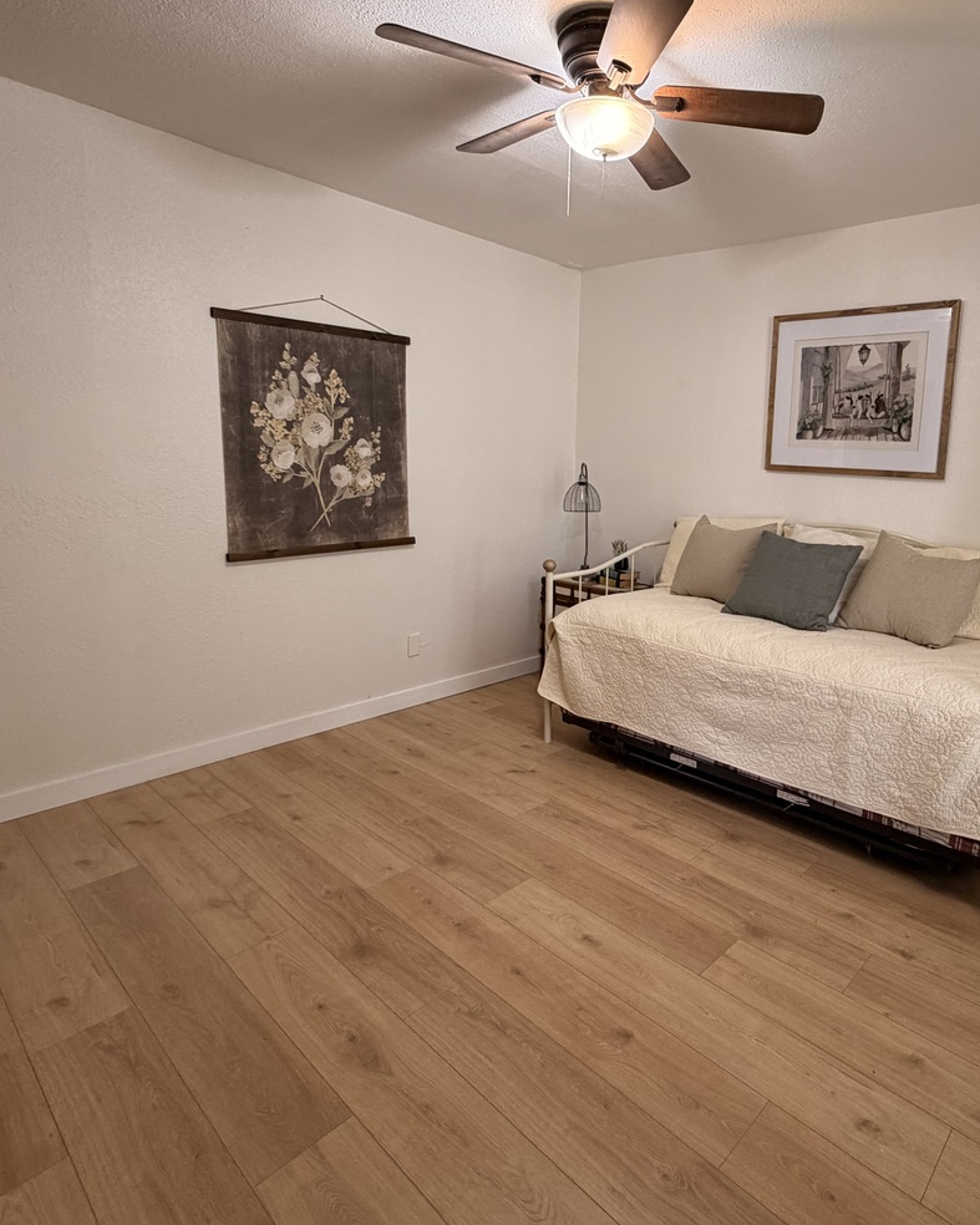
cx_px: 665
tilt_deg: -8.5
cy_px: 558
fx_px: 725
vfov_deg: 80.2
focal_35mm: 20
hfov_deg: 66.0
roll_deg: -2.3
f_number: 2.2
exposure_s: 1/60
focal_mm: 2.22
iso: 160
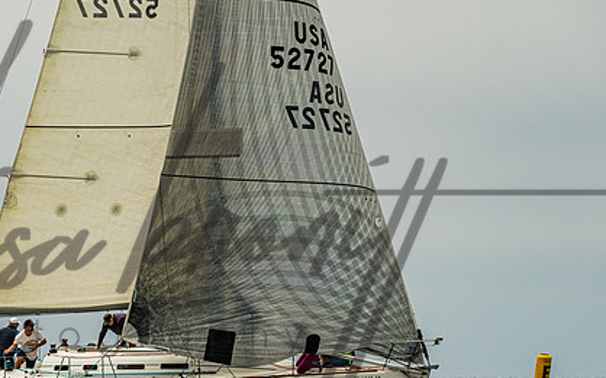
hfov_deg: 8.4
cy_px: 262
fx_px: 4128
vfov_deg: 5.2
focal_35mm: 250
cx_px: 225
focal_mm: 150
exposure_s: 1/2500
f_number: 6.3
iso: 400
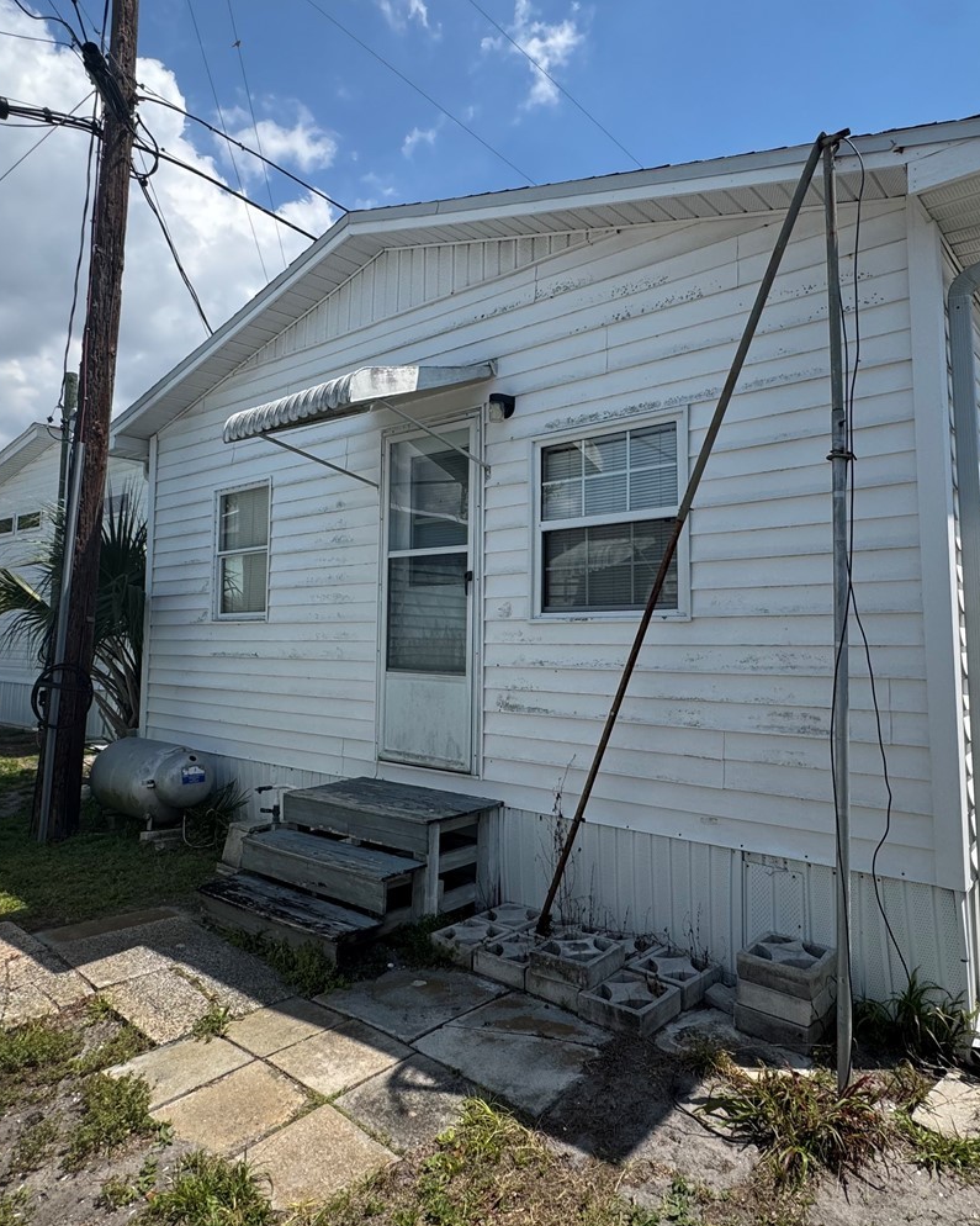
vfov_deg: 74.9
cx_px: 553
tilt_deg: +4.3
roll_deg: -0.5
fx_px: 798
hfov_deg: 62.9
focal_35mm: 22
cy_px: 561
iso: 50
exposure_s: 1/2342
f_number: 2.2
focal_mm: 2.22
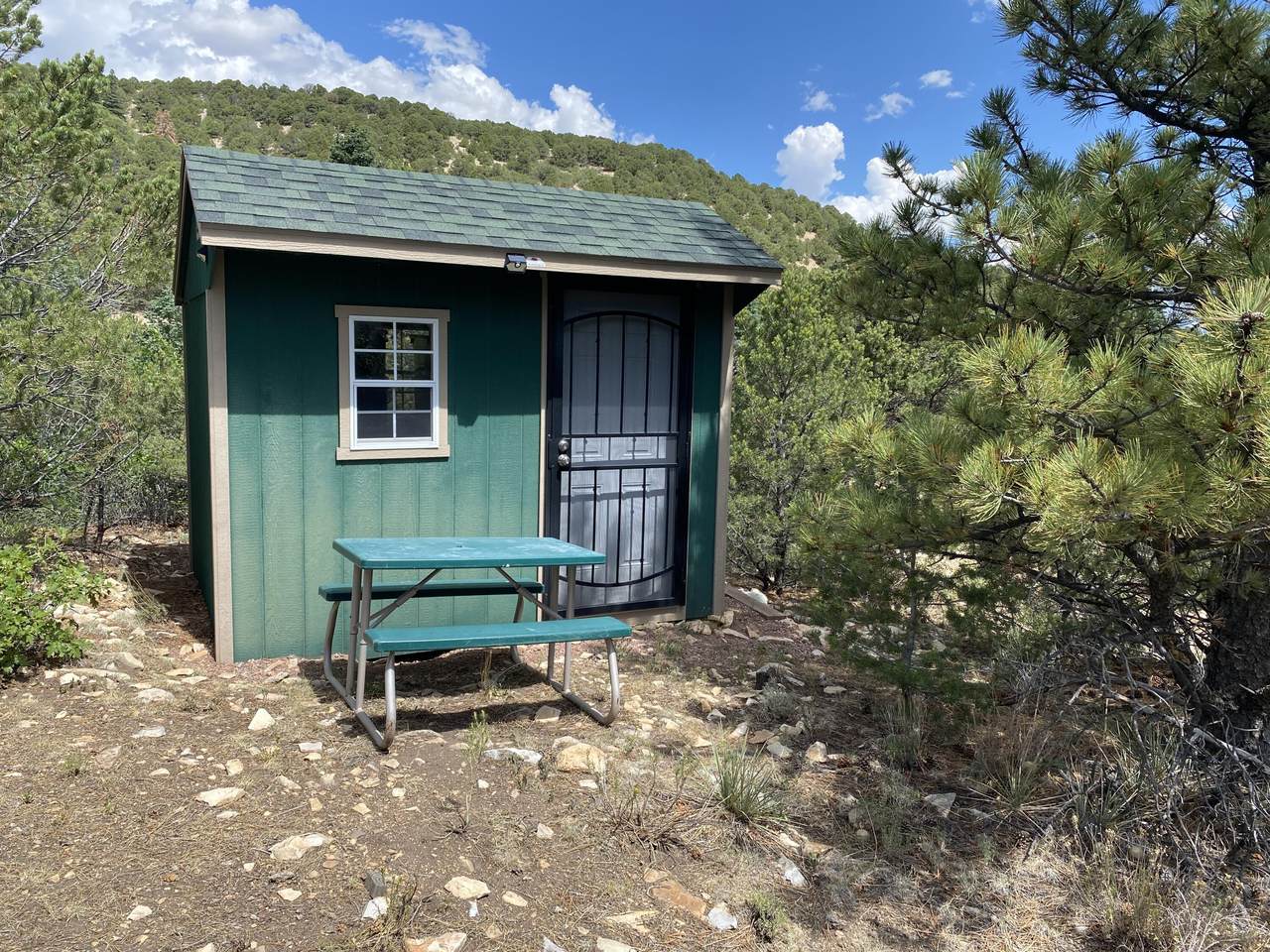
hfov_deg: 67.3
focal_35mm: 26
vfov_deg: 53.1
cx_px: 635
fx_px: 954
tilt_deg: -7.8
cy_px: 476
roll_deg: -1.6
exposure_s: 1/1330
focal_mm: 4.25
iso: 32
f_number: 1.8
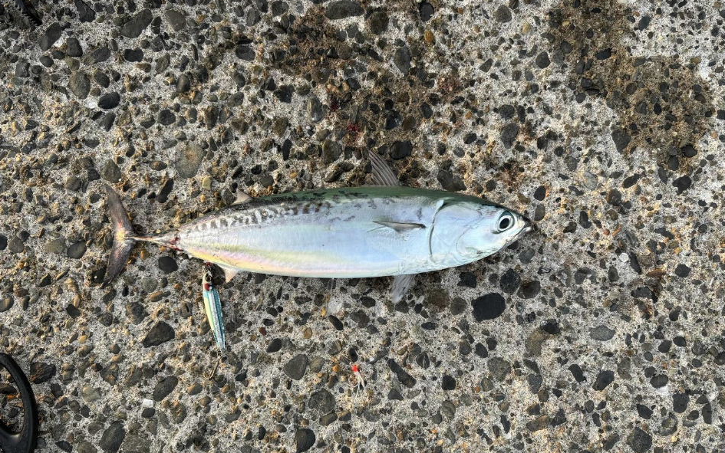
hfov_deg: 66.5
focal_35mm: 28
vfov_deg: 44.6
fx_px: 553
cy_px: 234
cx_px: 367
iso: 40
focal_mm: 5.96
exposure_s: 1/142
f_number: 1.6
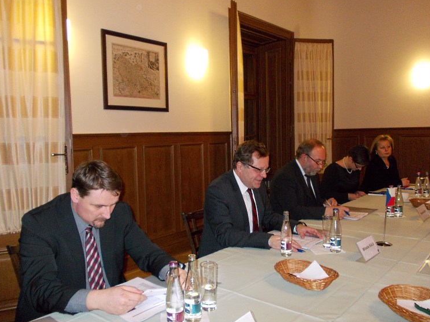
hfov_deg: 60.0
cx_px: 218
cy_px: 167
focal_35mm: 30
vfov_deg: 46.8
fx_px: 373
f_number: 2.7
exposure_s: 1/25
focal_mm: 4
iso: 200
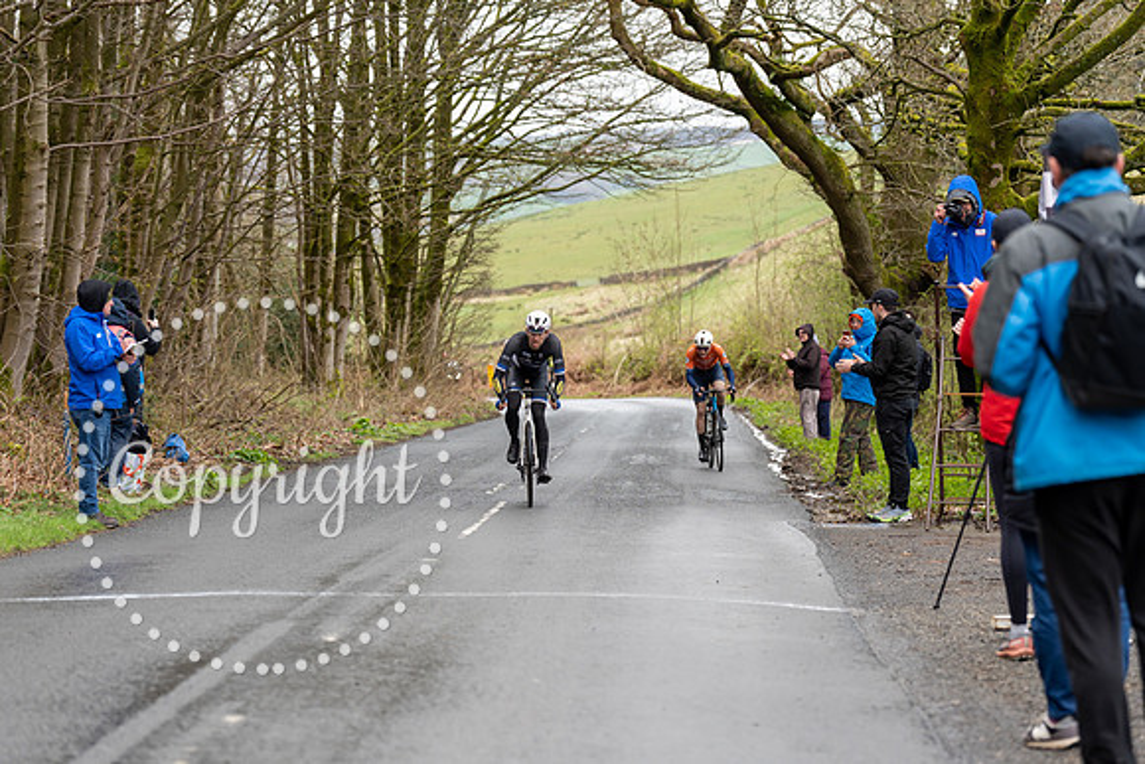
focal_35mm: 108
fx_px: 3436
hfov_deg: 18.9
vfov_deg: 12.7
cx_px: 572
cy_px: 382
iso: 640
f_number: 3.5
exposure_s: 1/1000
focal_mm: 108
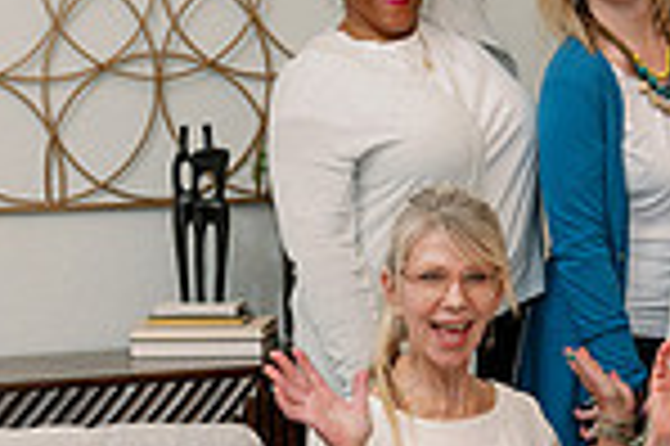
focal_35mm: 171
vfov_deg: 8.0
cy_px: 288
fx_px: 3179
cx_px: 1079
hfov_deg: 11.4
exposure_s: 1/160
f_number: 4
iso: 500
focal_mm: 44
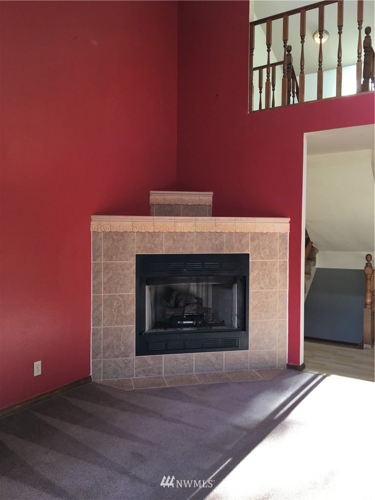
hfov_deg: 48.2
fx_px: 419
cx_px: 188
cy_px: 250
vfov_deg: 61.7
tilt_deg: -1.7
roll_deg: -1.7
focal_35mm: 29
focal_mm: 4.15
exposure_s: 1/120
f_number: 2.2
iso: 40
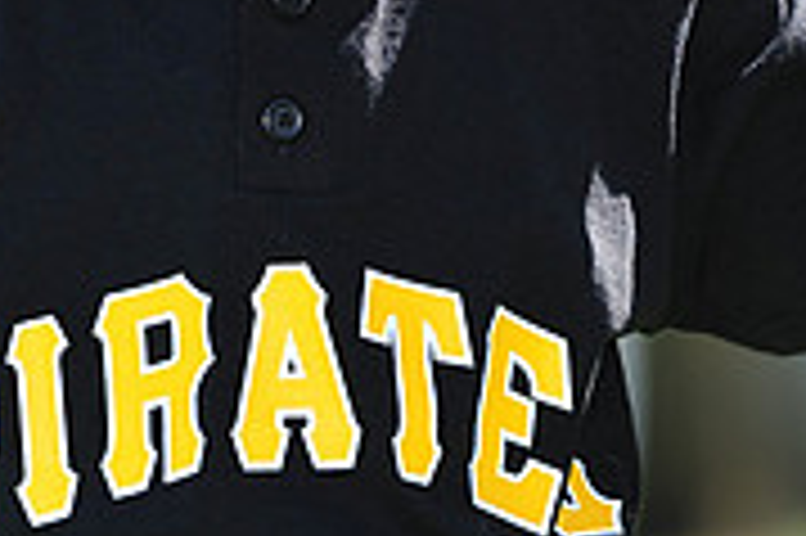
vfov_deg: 2.4
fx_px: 12683
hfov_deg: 3.6
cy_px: -266
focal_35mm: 567
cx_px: 230
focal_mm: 175
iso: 200
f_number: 4.5
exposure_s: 1/400
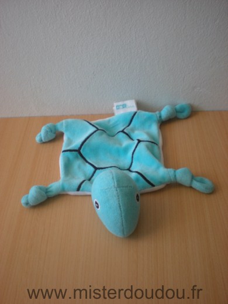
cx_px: 114
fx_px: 334
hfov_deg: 37.7
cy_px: 152
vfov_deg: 49.0
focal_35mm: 38
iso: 98
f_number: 3.1
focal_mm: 6.3
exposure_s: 1/61.2
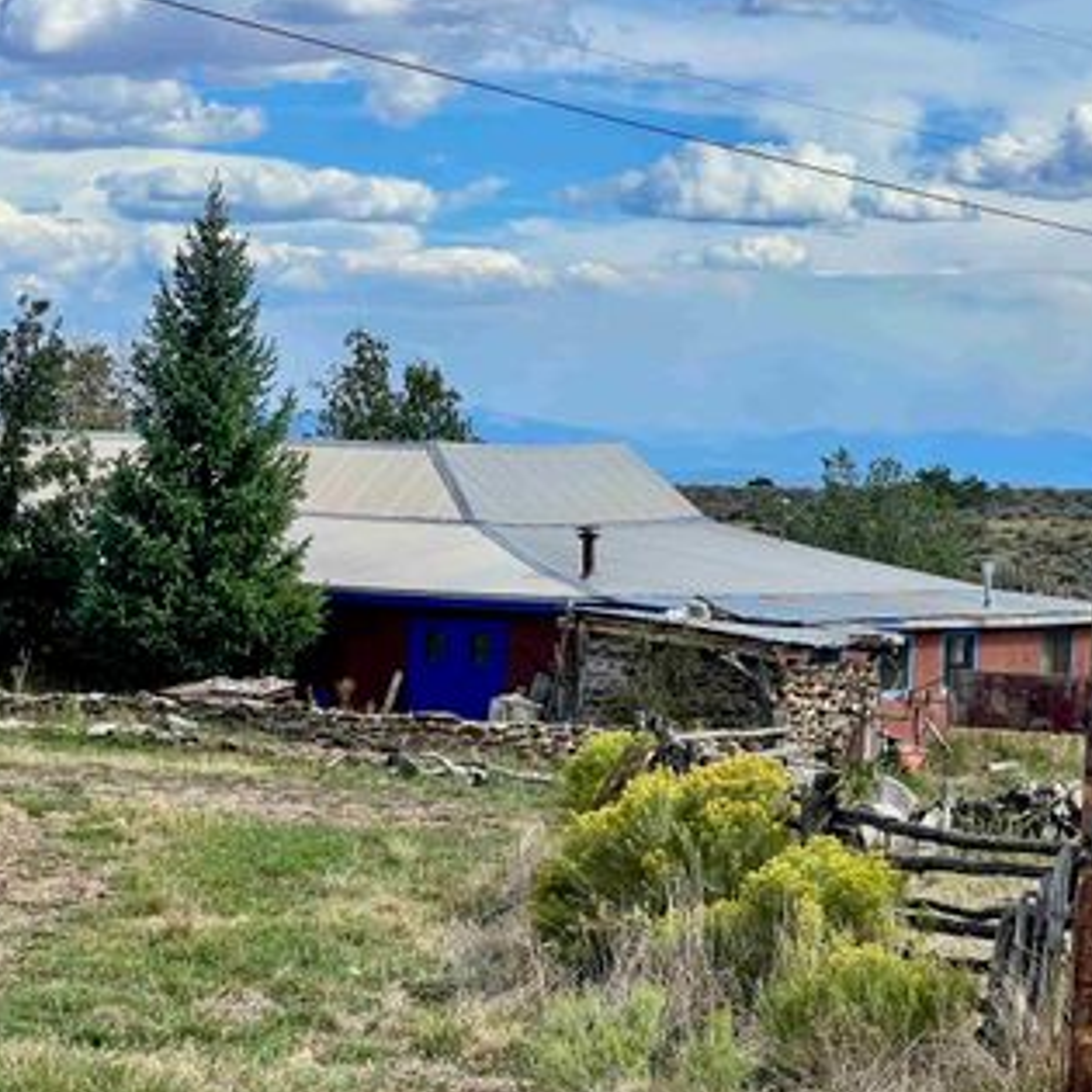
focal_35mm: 108
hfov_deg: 16.1
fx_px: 3855
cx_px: 295
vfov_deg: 16.1
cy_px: 619
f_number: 2.8
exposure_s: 1/821
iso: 32
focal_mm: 9
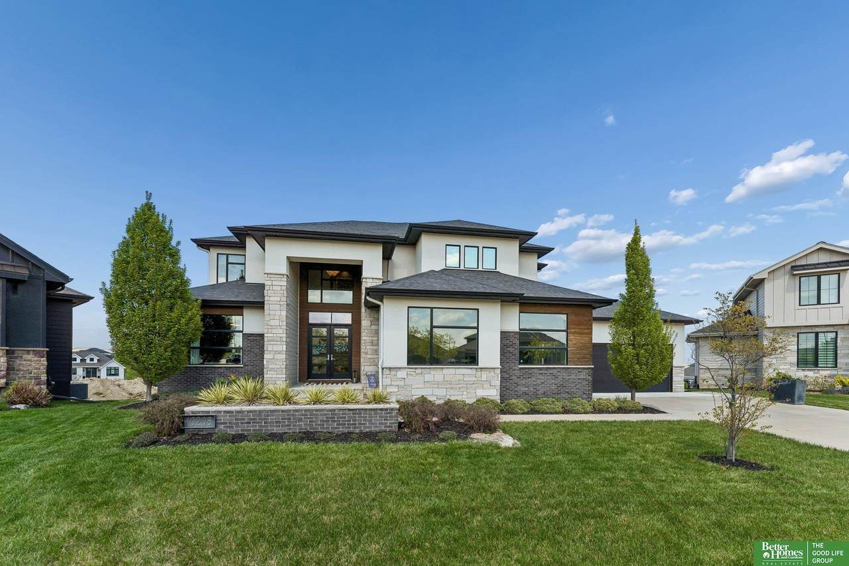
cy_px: 283
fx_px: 330
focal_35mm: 14
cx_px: 424
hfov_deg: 104.3
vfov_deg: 81.2
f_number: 8
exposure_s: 1/500
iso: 200
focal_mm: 14
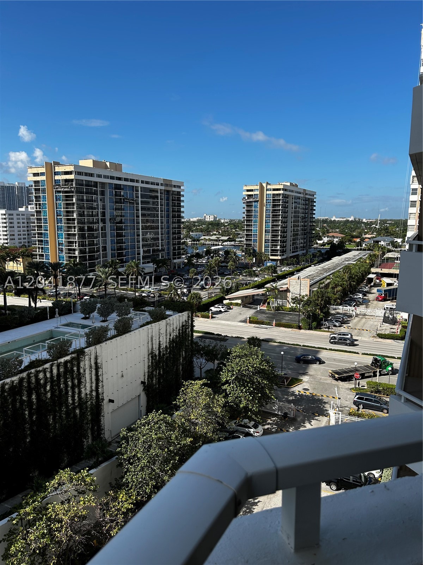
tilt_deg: -10.4
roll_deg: -1.5
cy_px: 282
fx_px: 424
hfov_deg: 53.1
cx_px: 212
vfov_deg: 67.3
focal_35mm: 26
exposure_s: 1/3831
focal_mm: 5.7
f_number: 1.5
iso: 50
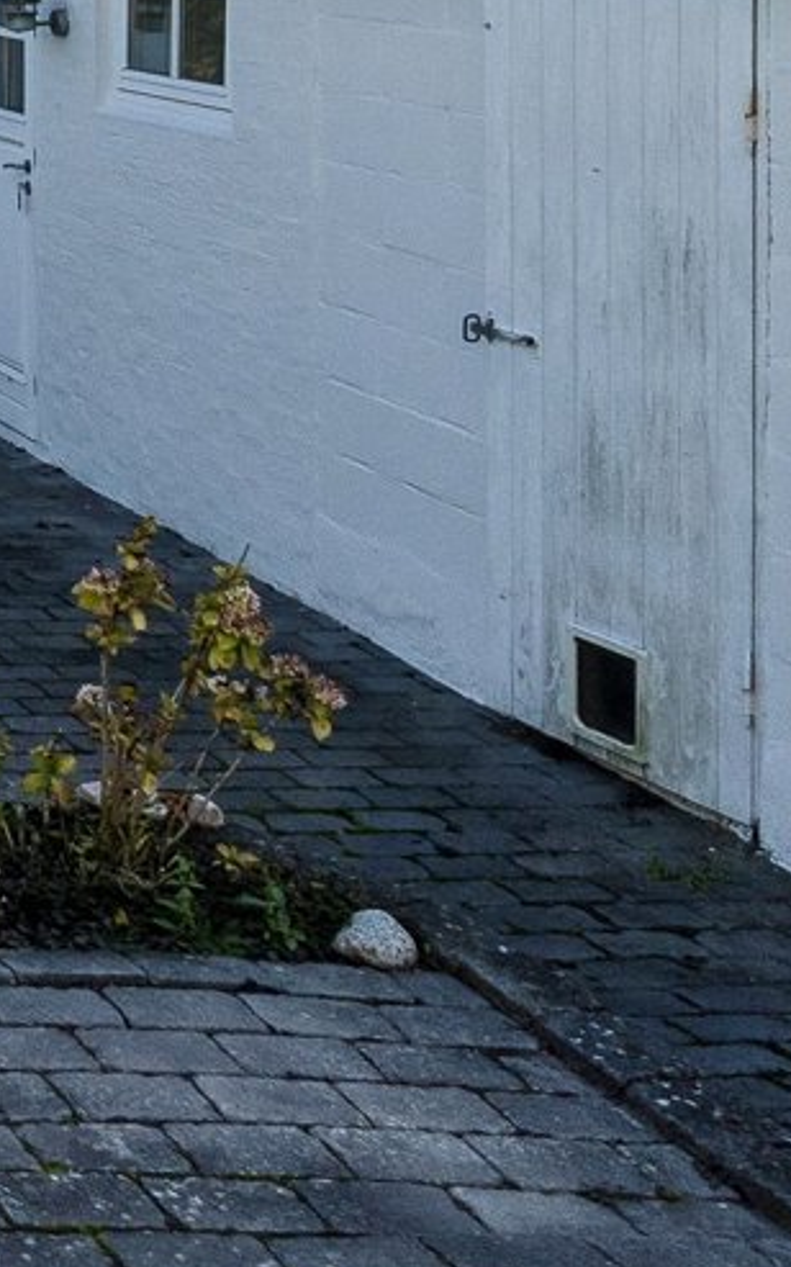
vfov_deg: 30.4
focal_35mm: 62
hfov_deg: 16.2
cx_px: -791
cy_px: -35
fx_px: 2139
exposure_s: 1/400
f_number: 8
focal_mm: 10
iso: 200
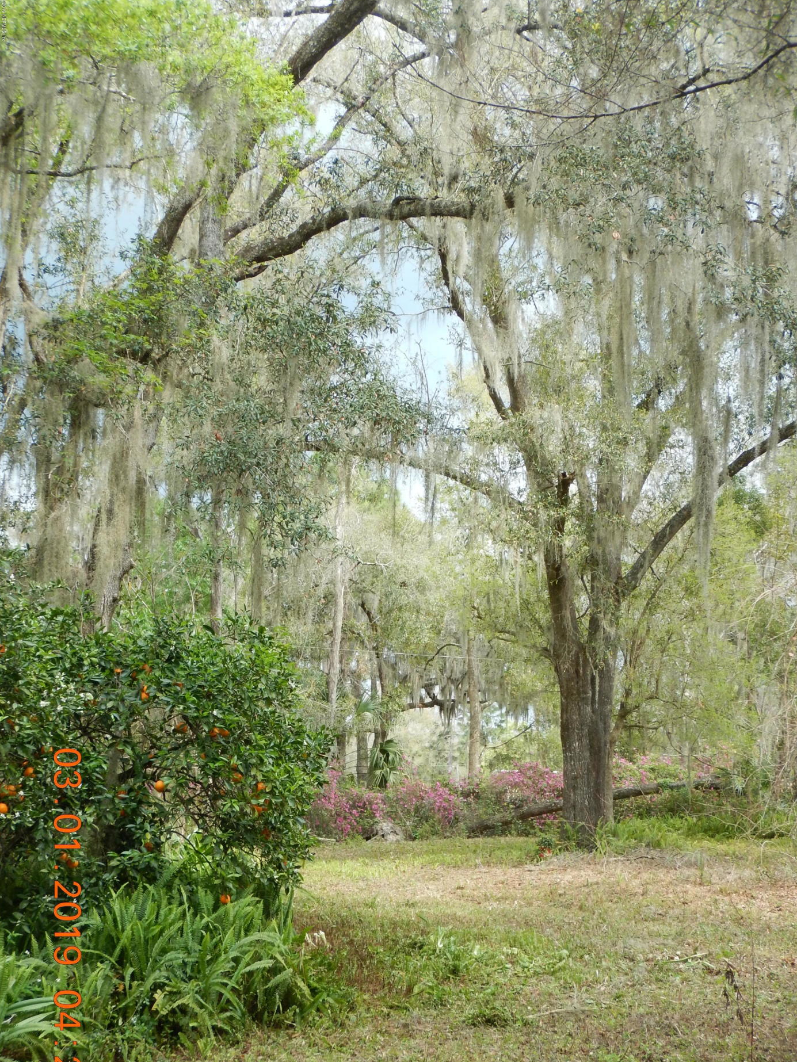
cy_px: 572
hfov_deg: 28.0
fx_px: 1596
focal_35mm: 52
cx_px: 409
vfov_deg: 36.8
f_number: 4.3
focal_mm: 8.5
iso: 125
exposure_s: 1/100
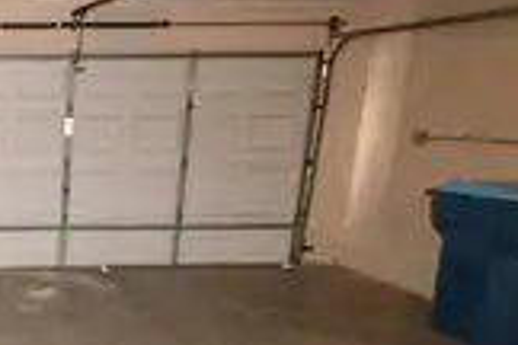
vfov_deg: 35.2
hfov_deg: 38.3
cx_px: -106
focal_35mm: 37
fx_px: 532
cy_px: 256
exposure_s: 1/60
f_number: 3.5
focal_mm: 10
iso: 2800
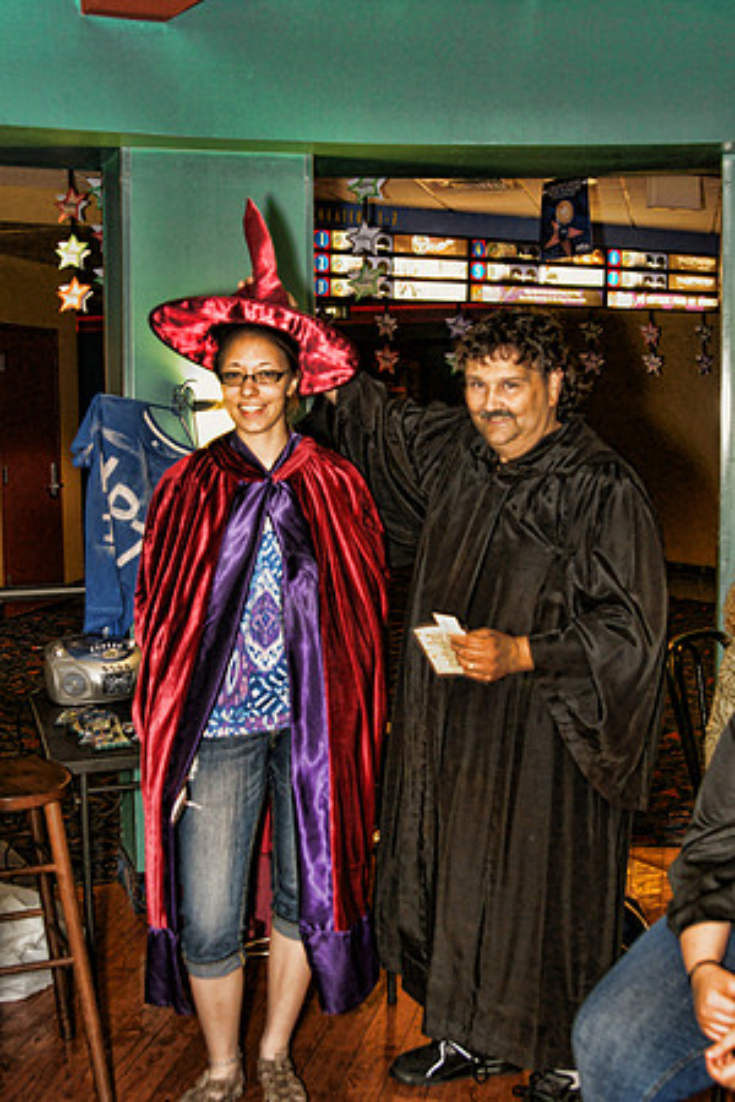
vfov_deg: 46.4
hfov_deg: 31.9
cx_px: 368
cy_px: 551
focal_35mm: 42
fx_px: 1286
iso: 800
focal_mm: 28
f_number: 3.2
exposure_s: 1/60
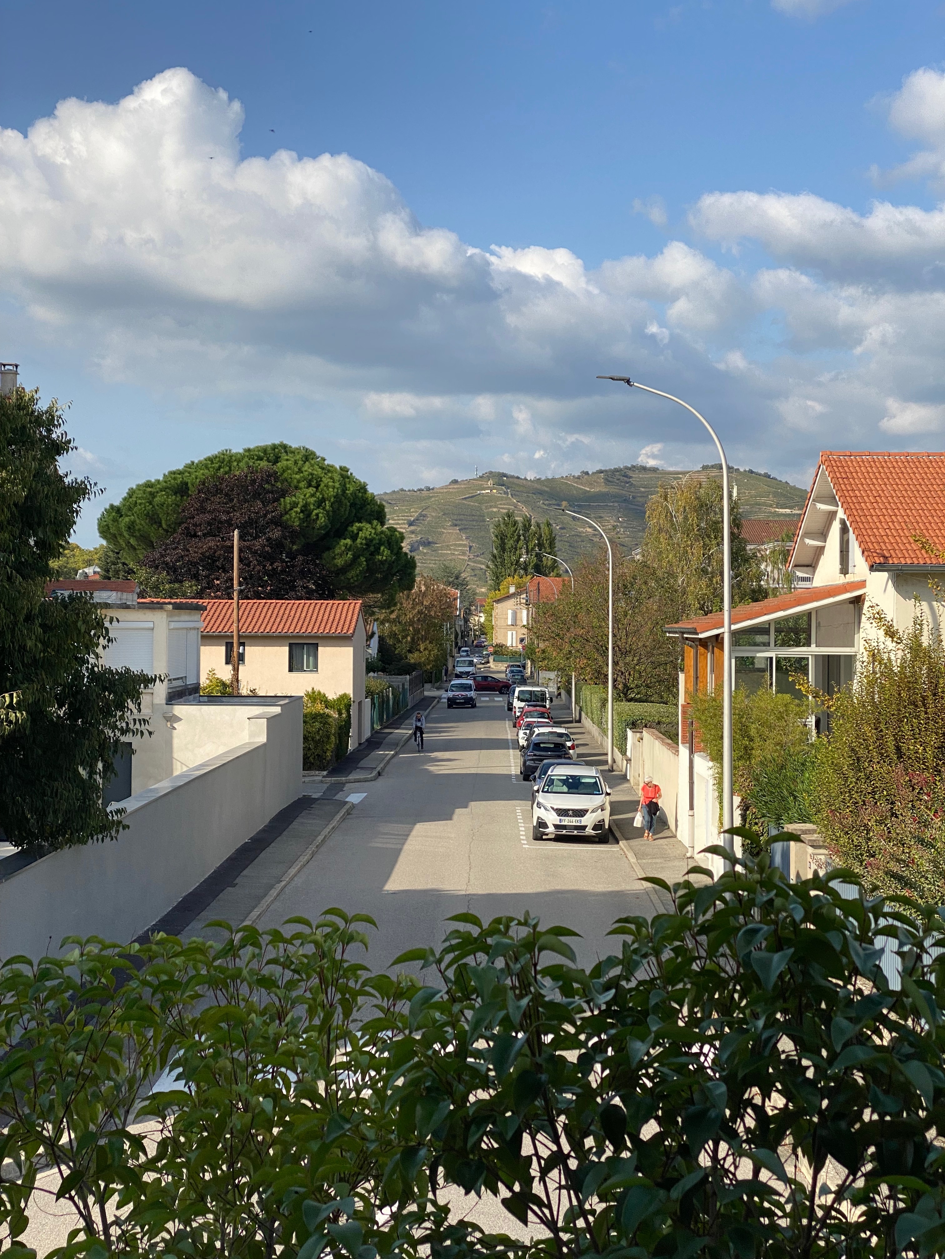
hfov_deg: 28.0
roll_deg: -0.8
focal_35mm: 52
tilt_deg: +0.4
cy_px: 630
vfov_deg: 36.8
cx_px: 472
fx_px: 1893
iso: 20
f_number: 2
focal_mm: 6
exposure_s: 1/1332
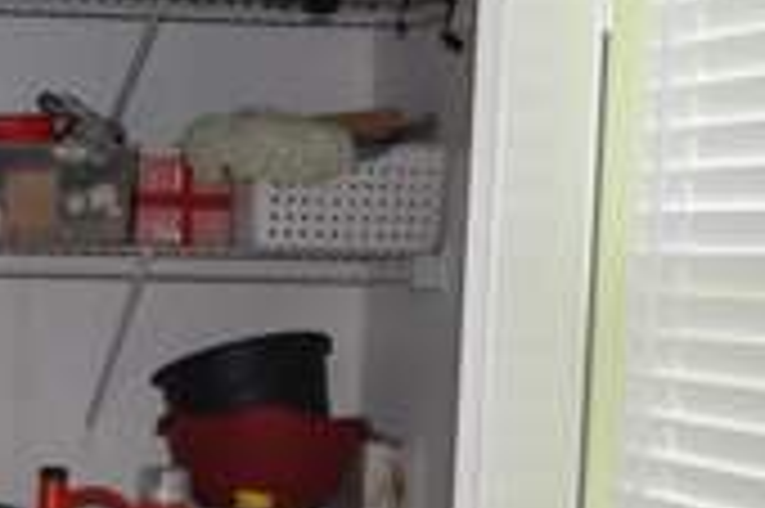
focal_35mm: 110
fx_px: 2335
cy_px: 688
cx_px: -22
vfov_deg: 12.0
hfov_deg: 18.1
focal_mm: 26
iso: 800
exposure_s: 1/125
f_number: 5.6
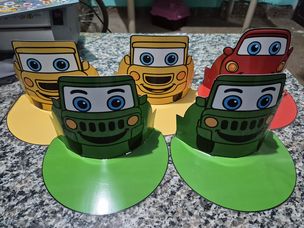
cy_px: 114
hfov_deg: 73.9
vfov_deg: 58.9
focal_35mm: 23
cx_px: 152
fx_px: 202
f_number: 1.8
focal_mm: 5.4
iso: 1600
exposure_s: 1/120
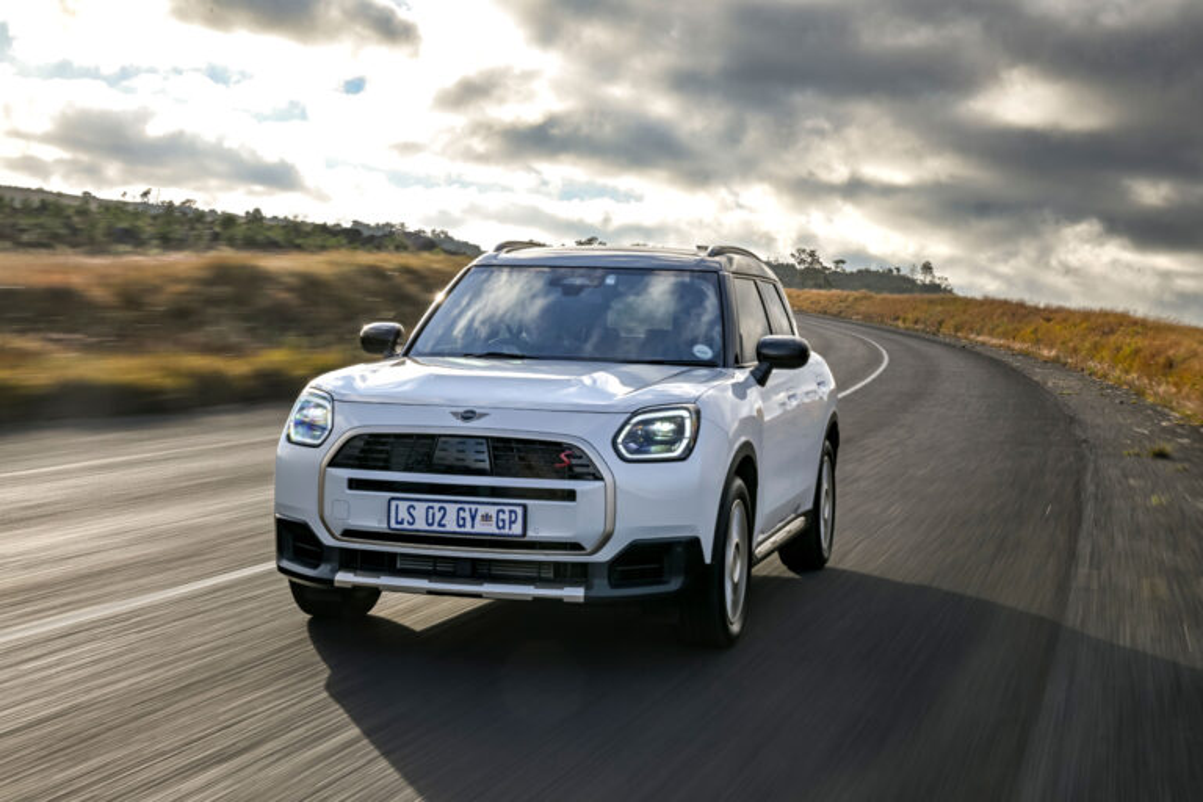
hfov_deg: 35.6
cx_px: 602
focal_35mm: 56
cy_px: 401
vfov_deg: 24.2
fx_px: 1871
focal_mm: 56
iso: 64
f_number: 18
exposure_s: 1/13
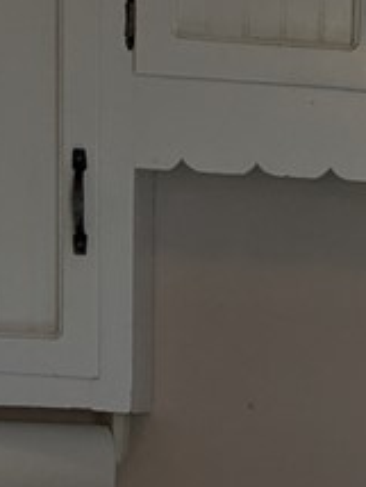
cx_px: 532
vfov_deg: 14.4
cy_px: 690
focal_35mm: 129
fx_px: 1815
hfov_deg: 11.1
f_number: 1.73
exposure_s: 1/120
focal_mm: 4.38
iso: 73
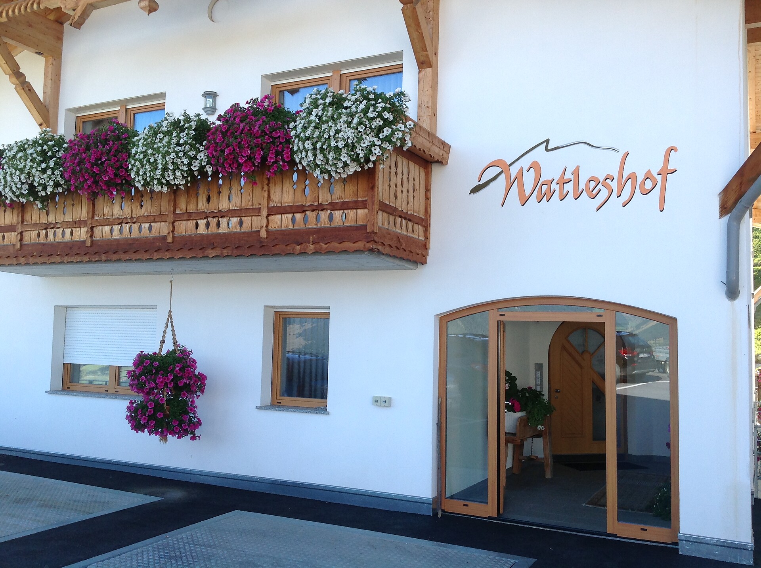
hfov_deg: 52.7
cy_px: 284
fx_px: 768
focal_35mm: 35
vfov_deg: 40.6
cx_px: 380
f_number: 2.4
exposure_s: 1/285
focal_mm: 4.28
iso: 50
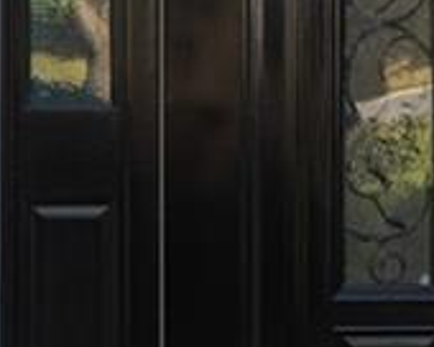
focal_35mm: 147
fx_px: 1888
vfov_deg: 10.4
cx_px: 419
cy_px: -9
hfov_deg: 13.0
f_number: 11
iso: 100
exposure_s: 1/40
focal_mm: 26
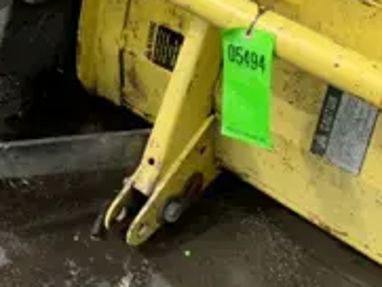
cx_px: 63
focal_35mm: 85
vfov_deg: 17.1
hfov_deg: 22.6
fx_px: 939
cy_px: 13
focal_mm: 6.86
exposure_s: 1/2469
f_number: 1.78
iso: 80
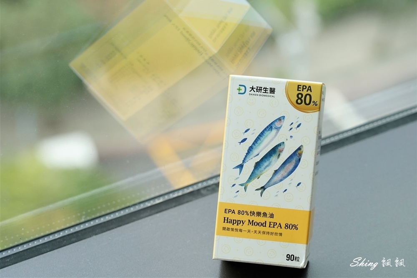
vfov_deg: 13.0
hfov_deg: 19.5
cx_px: 208
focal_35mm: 105
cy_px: 139
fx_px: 1216
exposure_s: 1/125
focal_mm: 105
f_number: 6.3
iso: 400
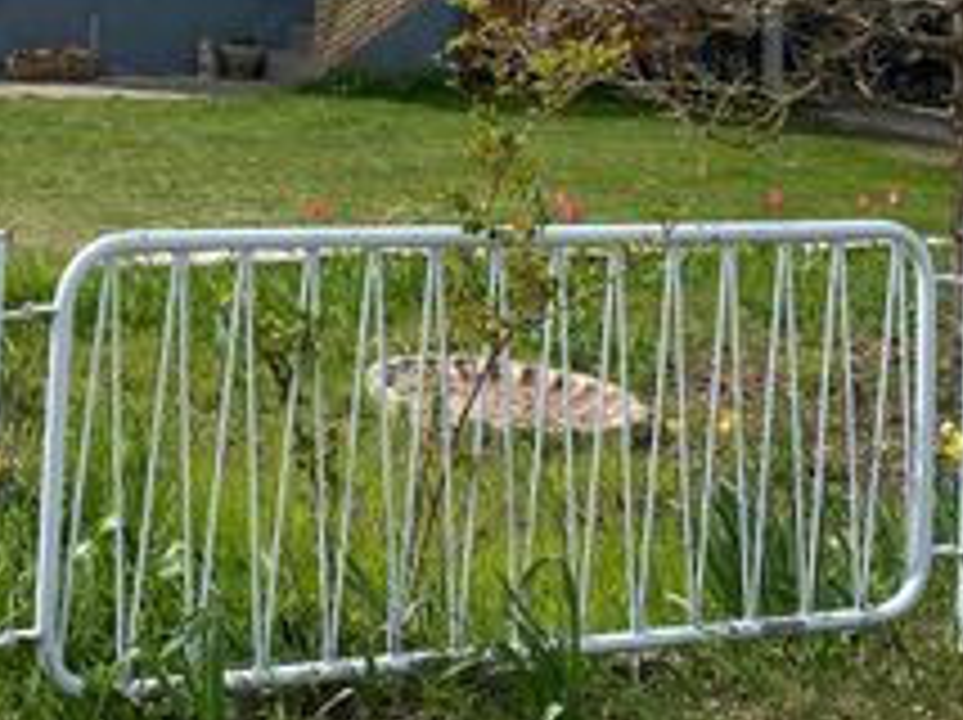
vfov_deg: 18.4
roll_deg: -2.6
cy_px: -270
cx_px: 189
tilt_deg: +2.4
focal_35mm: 73
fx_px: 2029
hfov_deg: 26.2
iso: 32
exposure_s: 1/3610
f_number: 1.8
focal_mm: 4.25
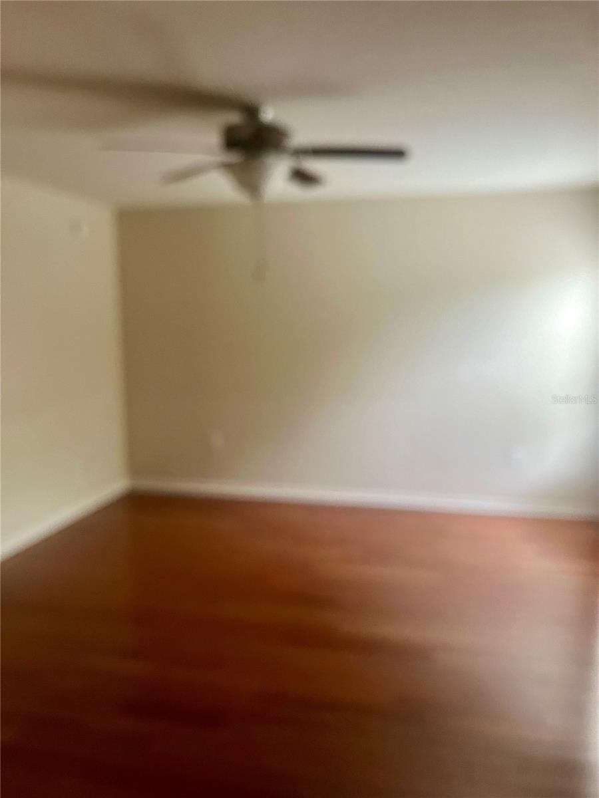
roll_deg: +1.1
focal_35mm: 26
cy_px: 399
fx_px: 600
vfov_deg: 67.3
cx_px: 300
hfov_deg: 53.1
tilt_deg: -8.0
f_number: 1.6
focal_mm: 5.1
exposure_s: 1/60
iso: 320
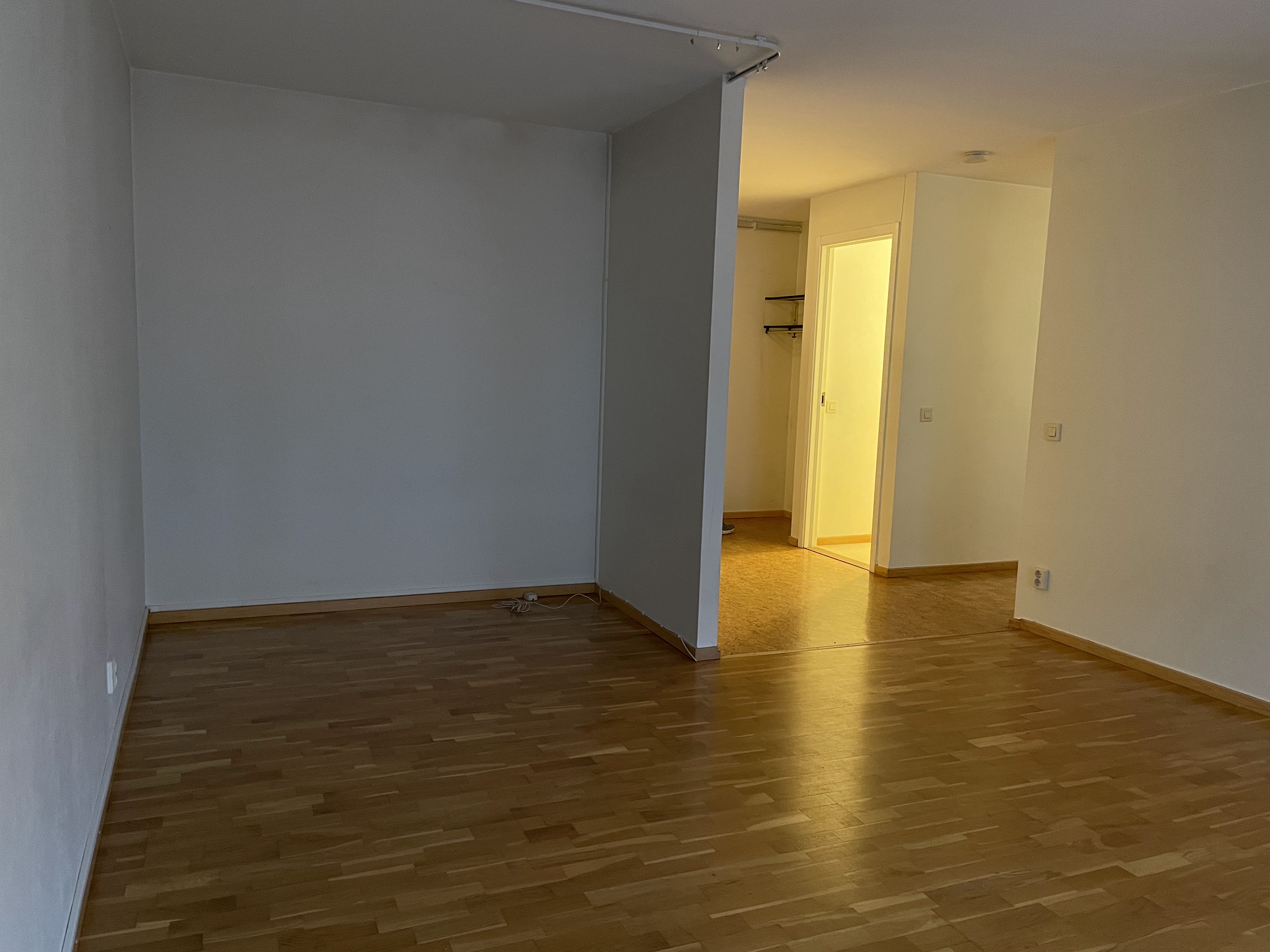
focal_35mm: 26
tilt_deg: -7.5
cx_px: 635
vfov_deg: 53.1
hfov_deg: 67.3
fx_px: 954
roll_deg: -2.1
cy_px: 476
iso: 640
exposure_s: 1/25
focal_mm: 4.2
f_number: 1.6
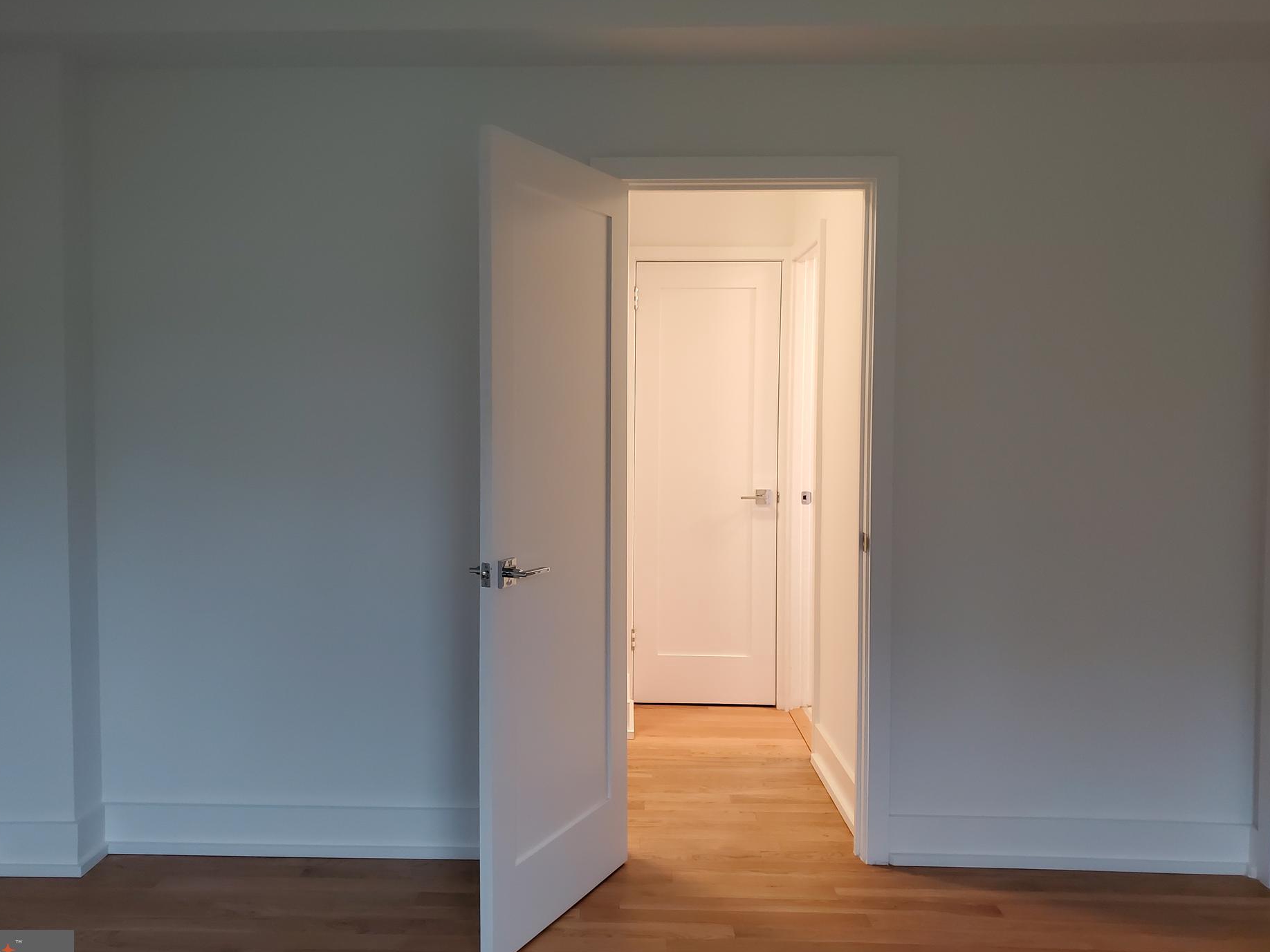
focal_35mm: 29
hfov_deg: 61.6
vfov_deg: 48.2
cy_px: 456
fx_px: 1064
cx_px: 609
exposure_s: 1/60
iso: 250
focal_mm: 4.3
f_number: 1.5
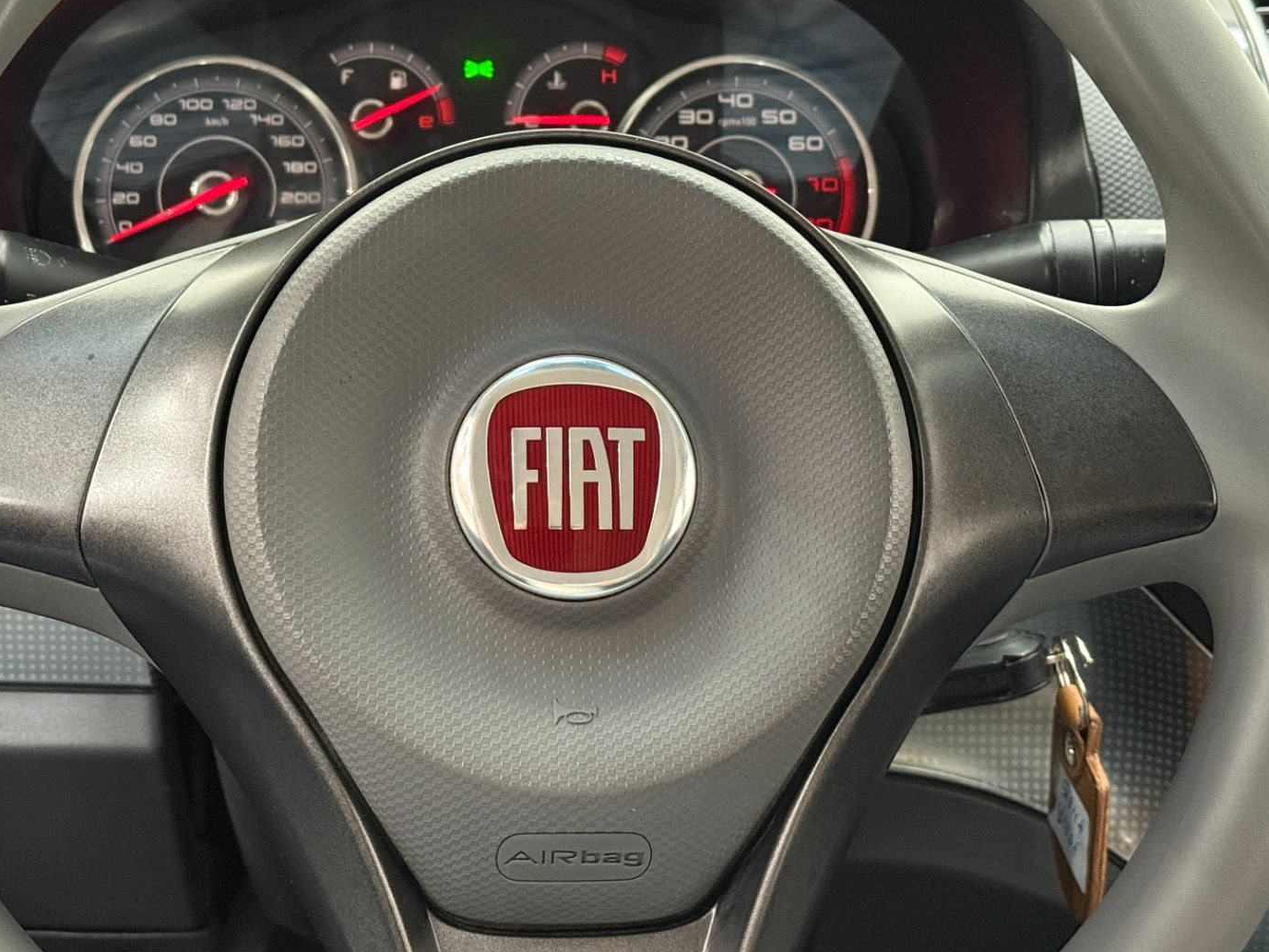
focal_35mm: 67
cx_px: 558
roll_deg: -1.3
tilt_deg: -16.1
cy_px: 304
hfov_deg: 28.9
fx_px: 2456
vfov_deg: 21.8
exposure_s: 1/40
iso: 500
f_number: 1.78
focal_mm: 6.76
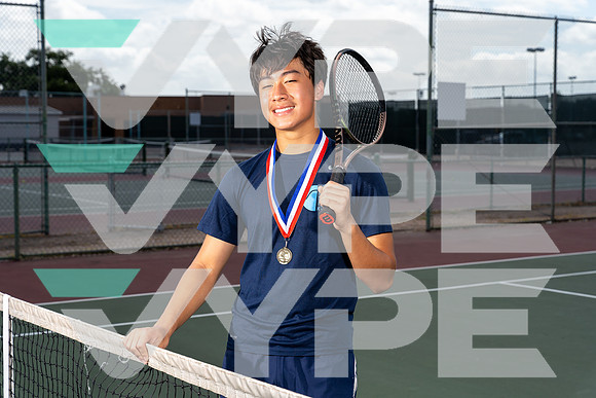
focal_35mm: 60
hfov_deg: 33.4
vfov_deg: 22.6
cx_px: 298
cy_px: 199
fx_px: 994
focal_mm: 60
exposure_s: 1/1250
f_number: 6.3
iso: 250
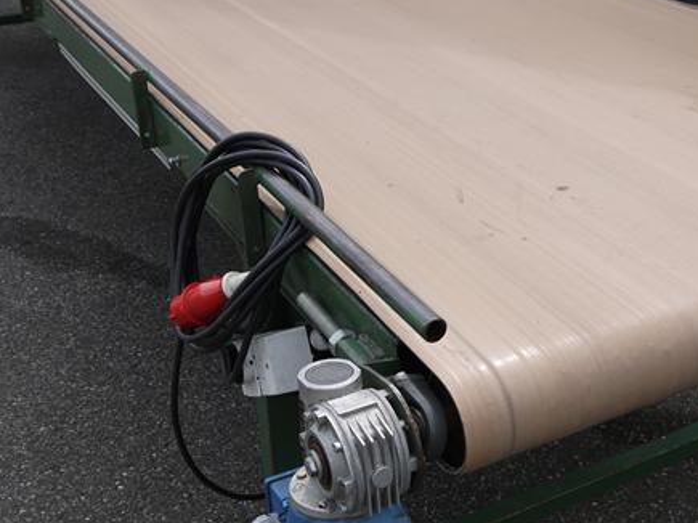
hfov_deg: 35.7
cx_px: 488
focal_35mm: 53
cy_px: 270
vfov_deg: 27.5
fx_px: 1068
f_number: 6.3
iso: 100
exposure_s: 1/320
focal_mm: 18
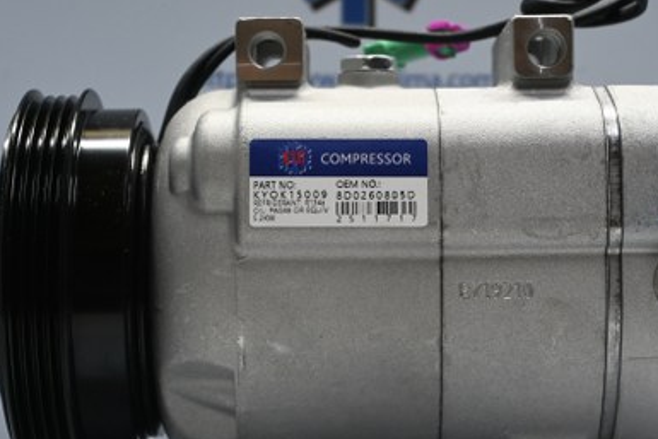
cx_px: 369
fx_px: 1751
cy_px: 243
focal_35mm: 96
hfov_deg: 21.3
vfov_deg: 14.3
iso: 1100
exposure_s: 1/60
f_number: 5.6
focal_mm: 41
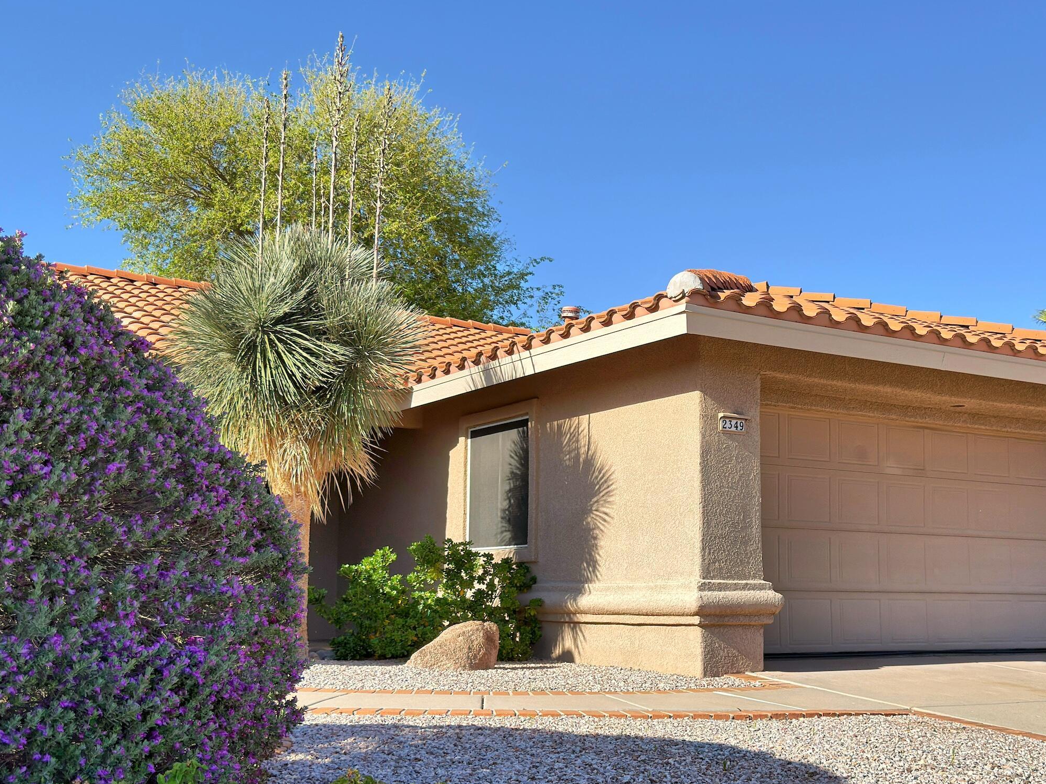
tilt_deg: +6.6
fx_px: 1329
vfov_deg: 32.8
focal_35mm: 44
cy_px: 474
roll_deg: -0.1
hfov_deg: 42.7
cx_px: 639
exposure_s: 1/3891
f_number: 1.78
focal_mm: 6.76
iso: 64
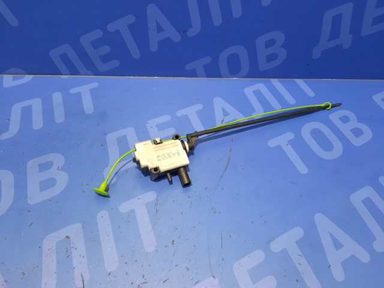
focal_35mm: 25
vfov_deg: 54.9
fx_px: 277
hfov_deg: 69.4
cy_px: 144
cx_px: 192
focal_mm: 4.6
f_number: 2
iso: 400
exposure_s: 1/33
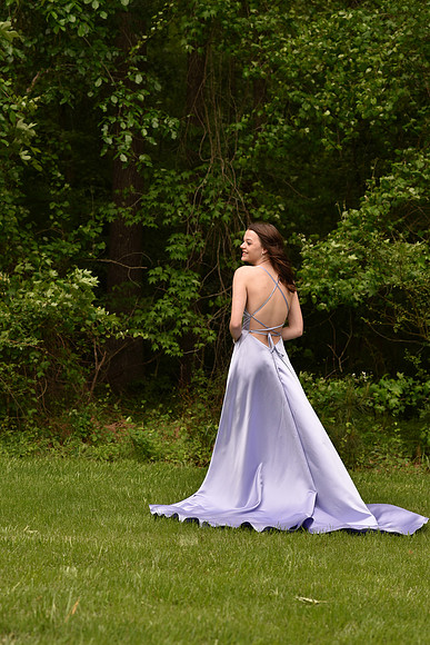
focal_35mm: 85
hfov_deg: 16.1
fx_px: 1522
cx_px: 215
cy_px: 322
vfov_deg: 23.9
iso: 200
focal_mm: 85
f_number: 6.3
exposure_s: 1/320
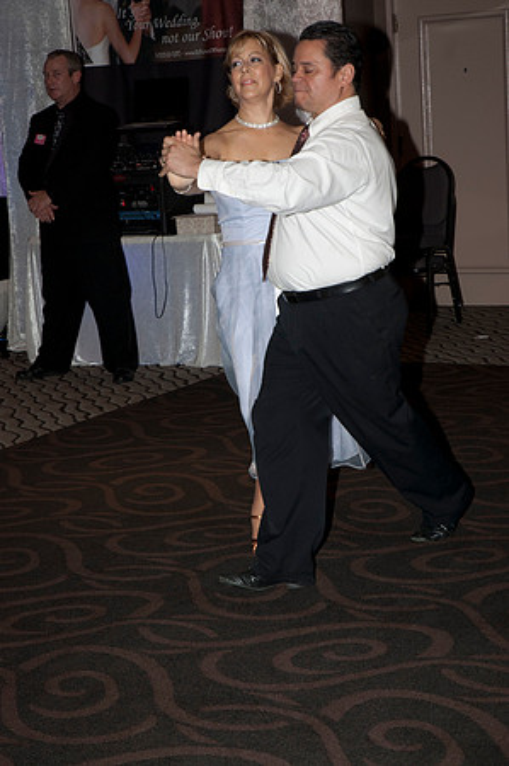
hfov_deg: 18.1
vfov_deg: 27.0
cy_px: 383
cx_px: 254
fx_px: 1594
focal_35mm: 75
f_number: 5.6
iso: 400
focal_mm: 50
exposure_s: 1/160
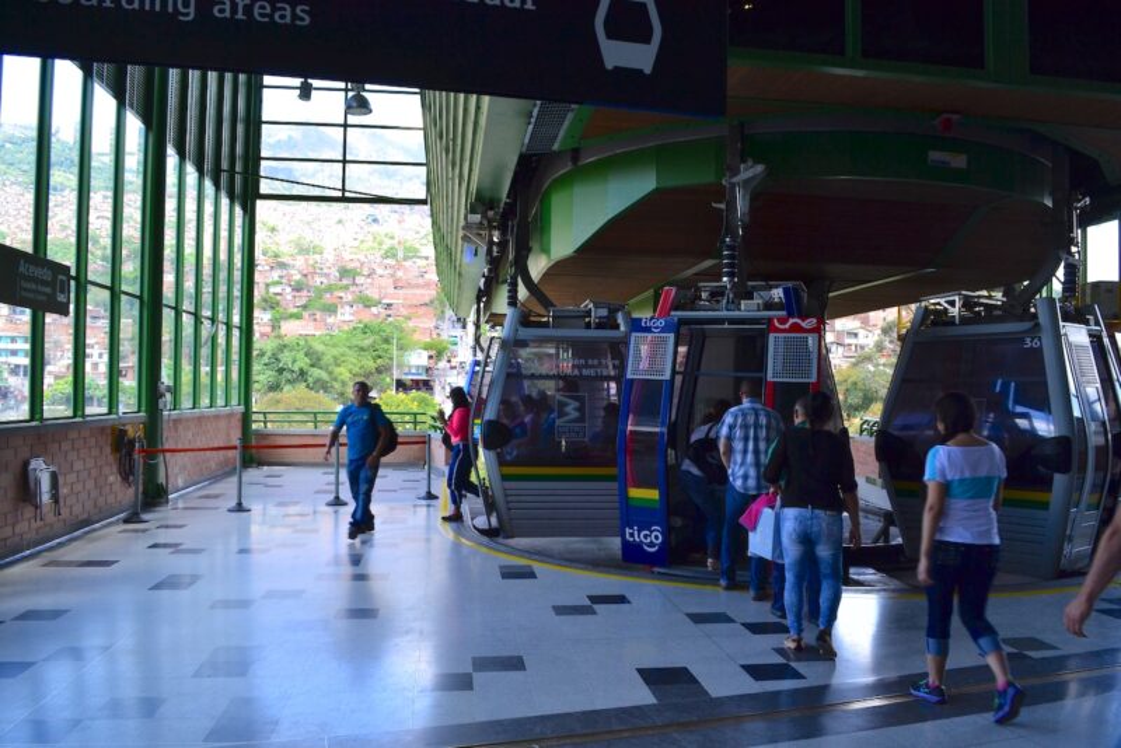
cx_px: 560
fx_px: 841
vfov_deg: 48.0
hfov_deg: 67.4
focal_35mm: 27
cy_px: 374
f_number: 8
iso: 400
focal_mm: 18
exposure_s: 1/60
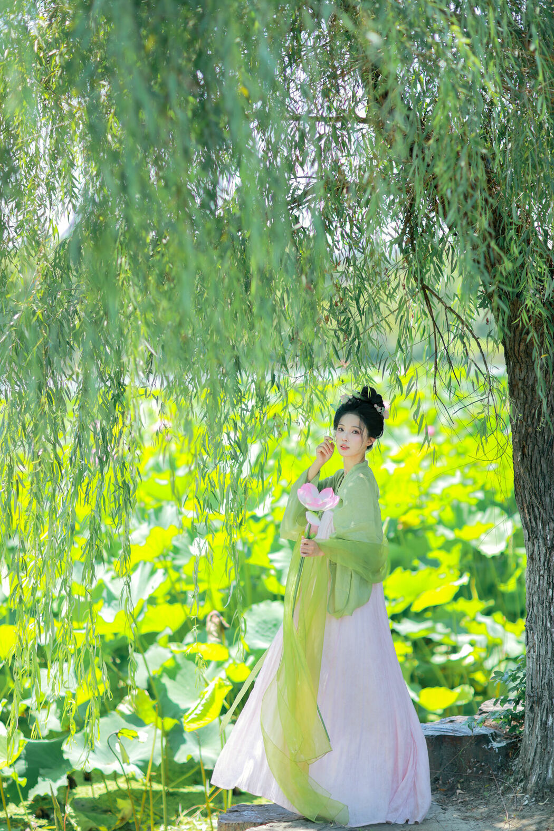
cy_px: 416
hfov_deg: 16.3
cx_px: 277
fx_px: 1939
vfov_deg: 24.2
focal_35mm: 84
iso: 100
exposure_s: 1/1000
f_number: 1.8
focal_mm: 85
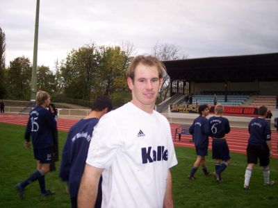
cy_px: 104
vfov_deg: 36.8
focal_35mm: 39
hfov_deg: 47.9
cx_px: 139
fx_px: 313
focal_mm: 8
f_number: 2.8
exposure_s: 1/60
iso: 100
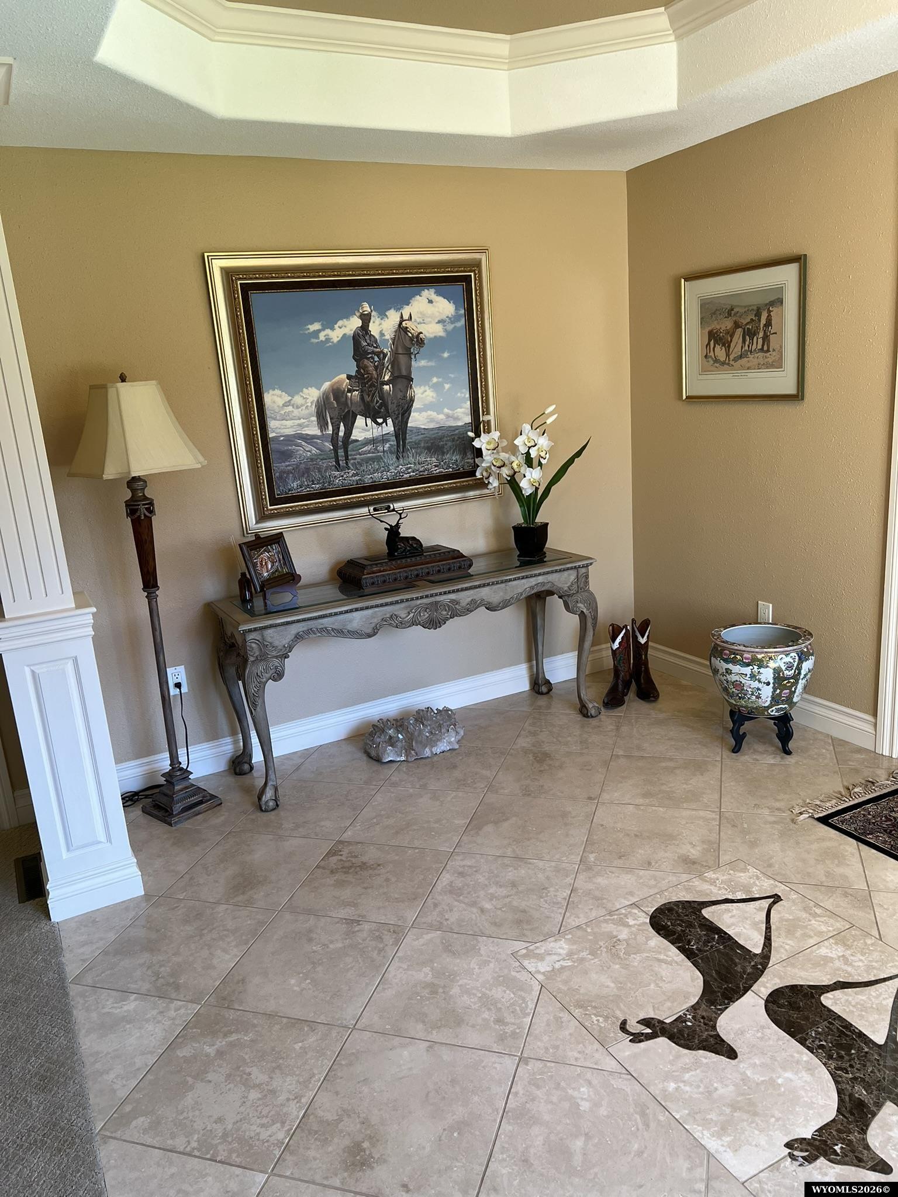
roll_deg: +4.4
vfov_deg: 67.3
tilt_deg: -13.5
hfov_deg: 53.1
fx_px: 899
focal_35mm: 26
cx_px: 449
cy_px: 598
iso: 125
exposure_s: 1/120
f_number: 1.5
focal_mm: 5.7
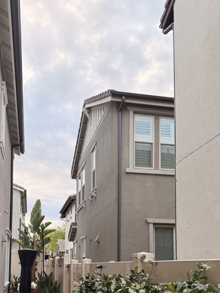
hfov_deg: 36.8
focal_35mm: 39
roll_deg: -0.8
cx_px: 104
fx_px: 330
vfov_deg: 45.4
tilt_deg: +4.2
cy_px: 235
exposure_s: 1/211
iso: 80
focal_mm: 6.76
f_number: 1.78
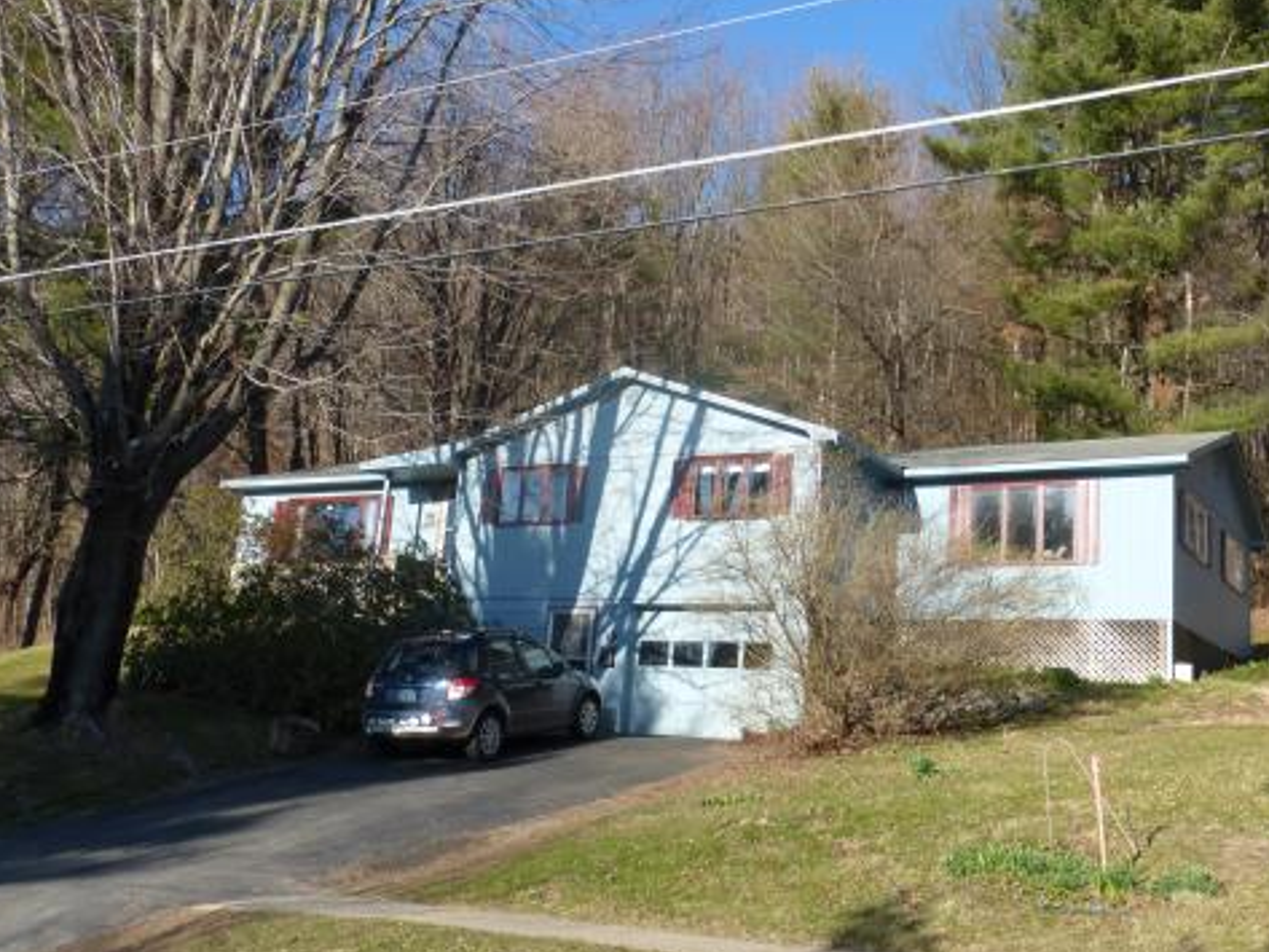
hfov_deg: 48.7
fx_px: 1393
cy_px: 479
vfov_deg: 37.7
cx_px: 751
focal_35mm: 38
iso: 100
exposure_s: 1/500
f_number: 4
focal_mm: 5.4
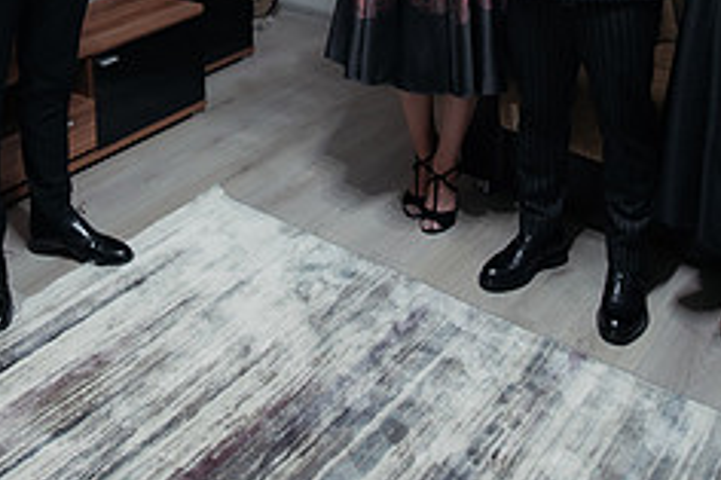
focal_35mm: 46
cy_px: -187
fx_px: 921
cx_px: 267
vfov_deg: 24.4
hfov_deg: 42.4
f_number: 2.8
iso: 1600
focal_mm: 15
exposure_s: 1/200
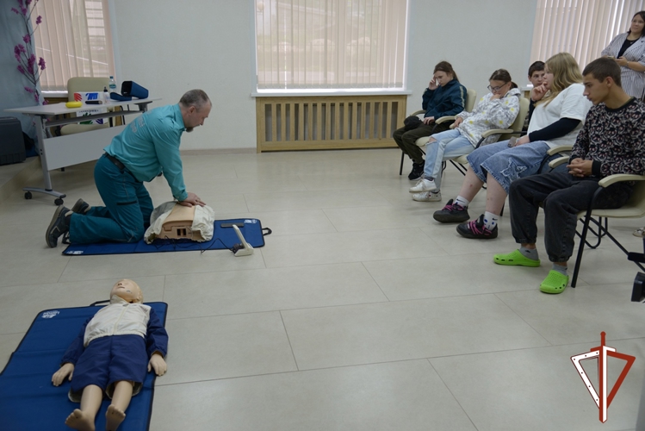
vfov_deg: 38.9
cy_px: 216
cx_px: 322
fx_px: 609
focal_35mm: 34
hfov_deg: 55.8
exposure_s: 1/125
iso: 450
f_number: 4.5
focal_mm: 34
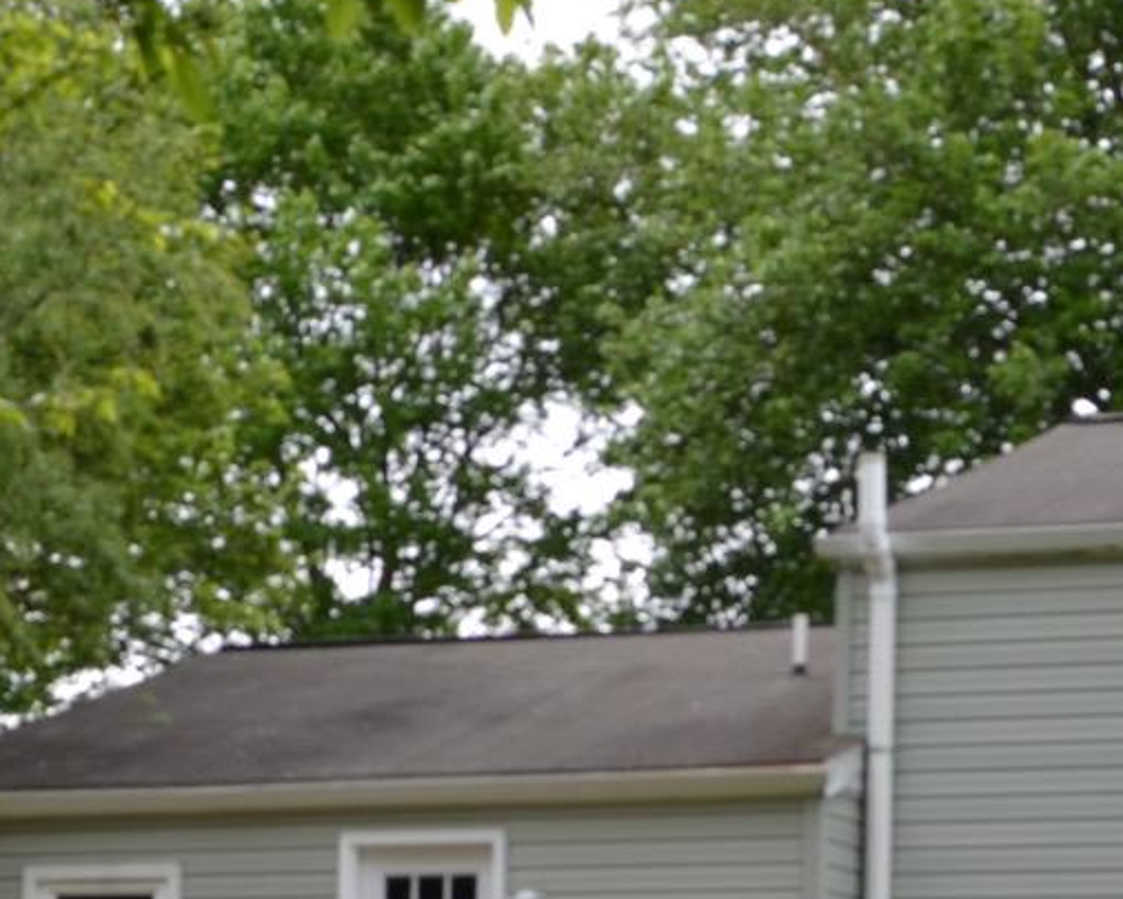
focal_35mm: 125
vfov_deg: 12.1
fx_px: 4155
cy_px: 1081
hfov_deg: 15.4
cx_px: 759
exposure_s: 1/250
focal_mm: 22
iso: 180
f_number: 8
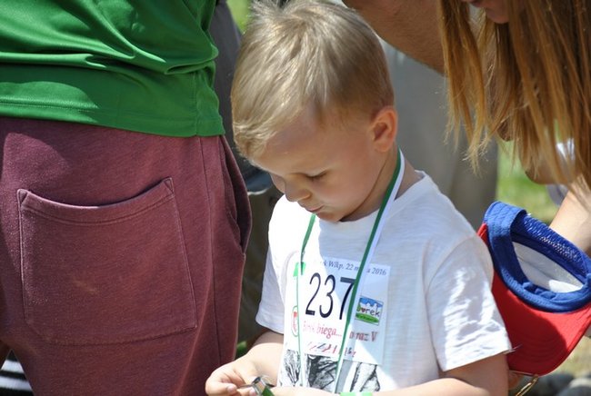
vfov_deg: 7.9
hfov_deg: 11.8
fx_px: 2862
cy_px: 198
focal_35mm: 174
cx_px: 296
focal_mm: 116
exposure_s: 1/640
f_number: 4.8
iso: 200
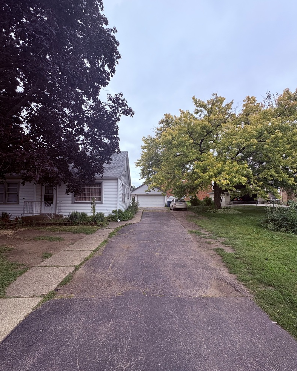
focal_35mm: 15
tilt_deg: +4.0
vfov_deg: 96.8
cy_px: 189
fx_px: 165
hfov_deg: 84.0
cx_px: 146
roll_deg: -0.5
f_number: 2.2
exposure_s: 1/707
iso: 40
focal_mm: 2.22
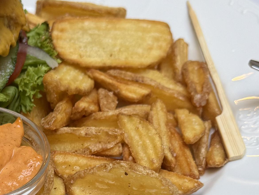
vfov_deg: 17.2
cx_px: 43
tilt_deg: -44.0
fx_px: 629
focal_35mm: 84
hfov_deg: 22.9
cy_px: 196
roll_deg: -3.9
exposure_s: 1/78
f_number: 1.78
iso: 64
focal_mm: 6.76
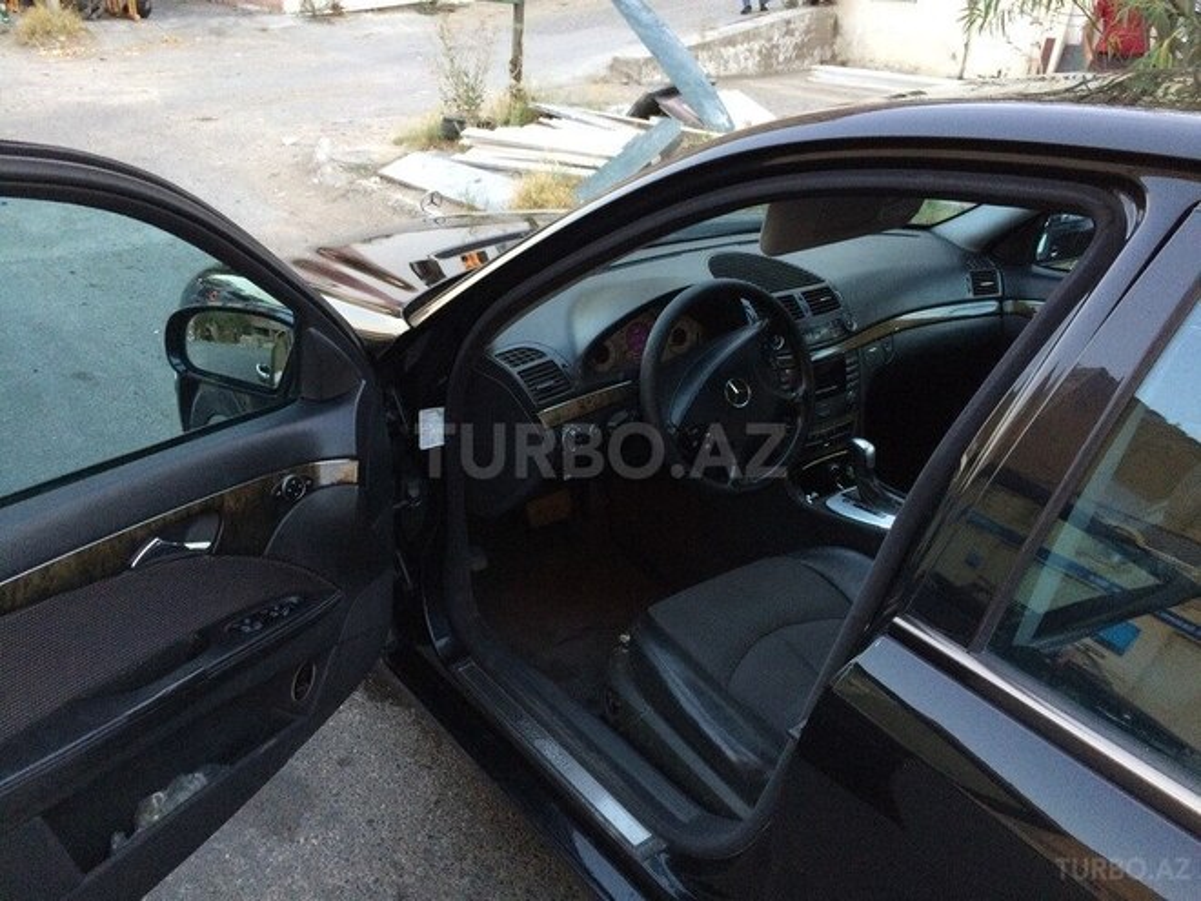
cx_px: 600
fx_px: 1006
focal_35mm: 29
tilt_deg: -26.6
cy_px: 450
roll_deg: -1.1
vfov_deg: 48.2
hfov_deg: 61.7
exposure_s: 1/33
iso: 320
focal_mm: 4.15
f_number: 2.2
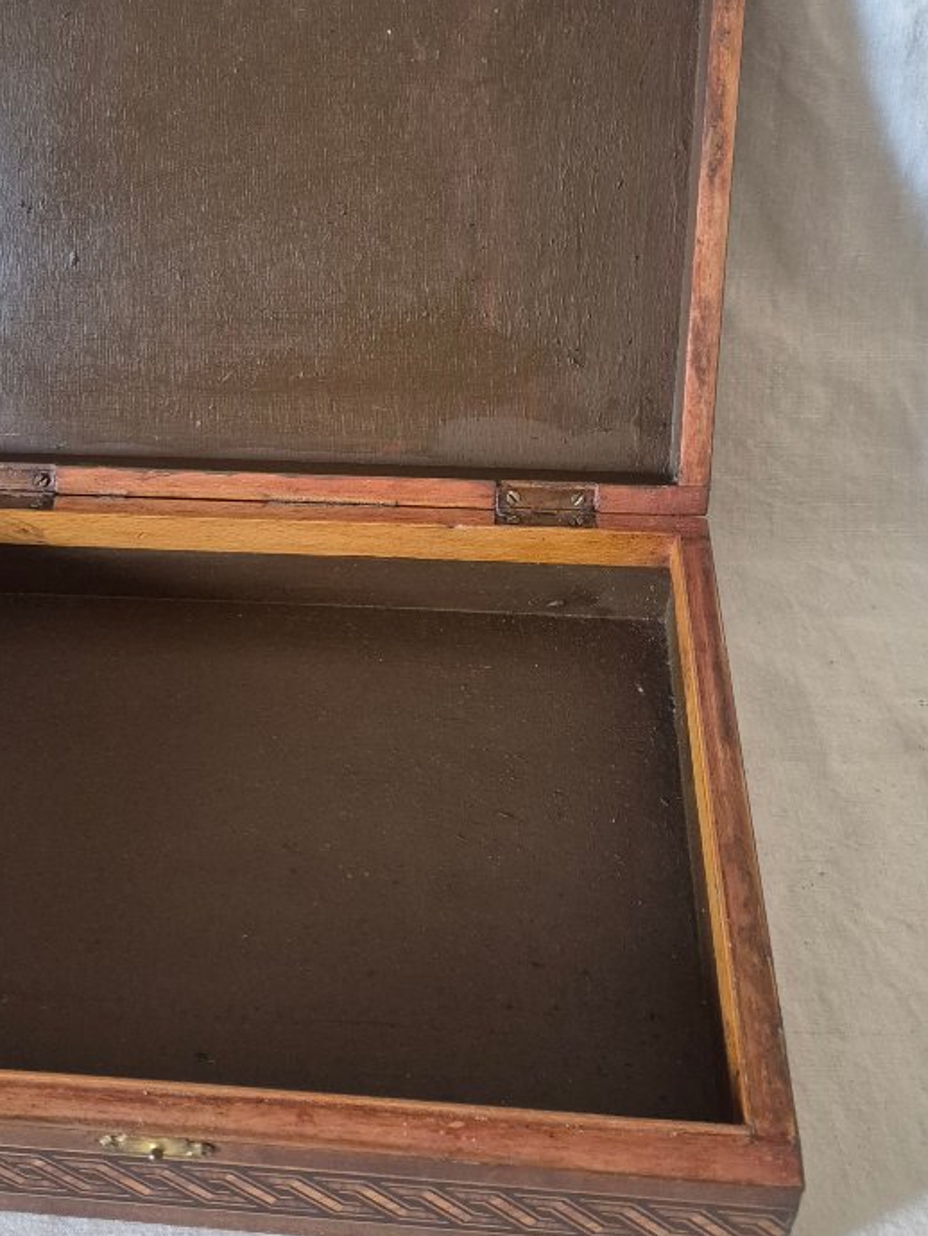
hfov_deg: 35.8
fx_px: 1429
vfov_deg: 46.5
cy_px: 493
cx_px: 346
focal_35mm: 40
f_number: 1.8
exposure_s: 1/100
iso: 1250
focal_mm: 5.4
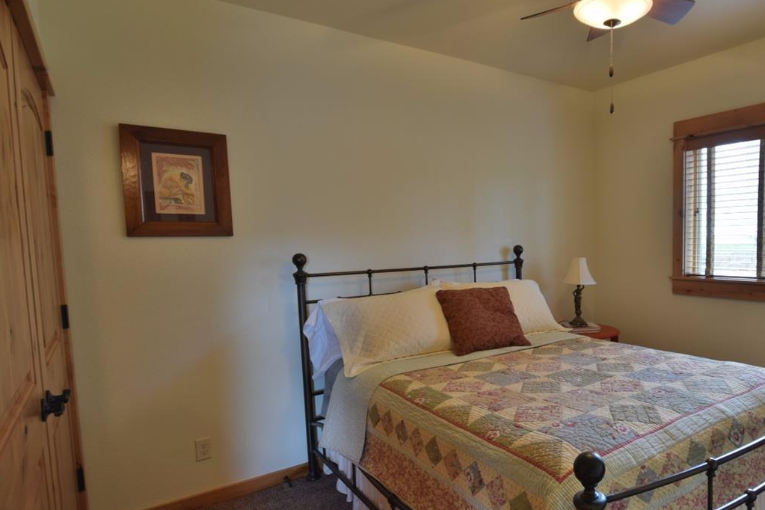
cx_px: 517
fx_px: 467
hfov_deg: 75.8
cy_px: 271
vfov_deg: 57.2
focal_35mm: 22
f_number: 4.5
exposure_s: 1/10
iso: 250
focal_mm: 10
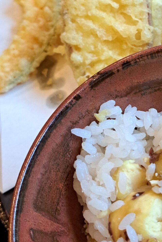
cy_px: 75
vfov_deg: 31.1
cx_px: 156
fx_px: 432
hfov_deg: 20.7
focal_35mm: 64
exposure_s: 1/50
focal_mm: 5.23
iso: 320
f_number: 1.8
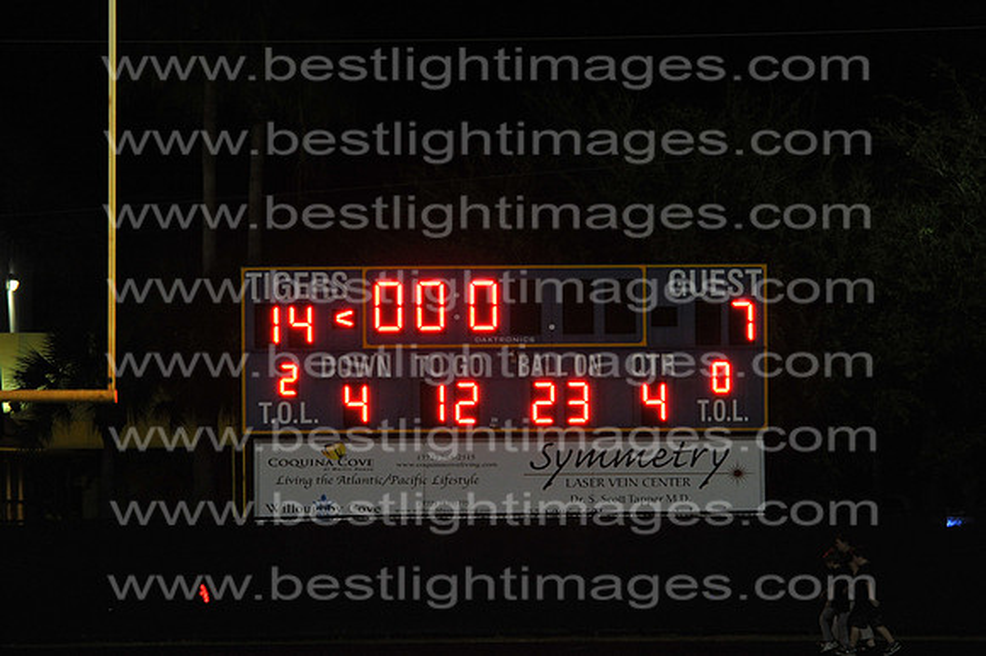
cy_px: 328
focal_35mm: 300
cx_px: 493
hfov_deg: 6.9
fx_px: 8212
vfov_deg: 4.6
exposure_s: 1/500
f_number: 4
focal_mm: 300
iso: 5000
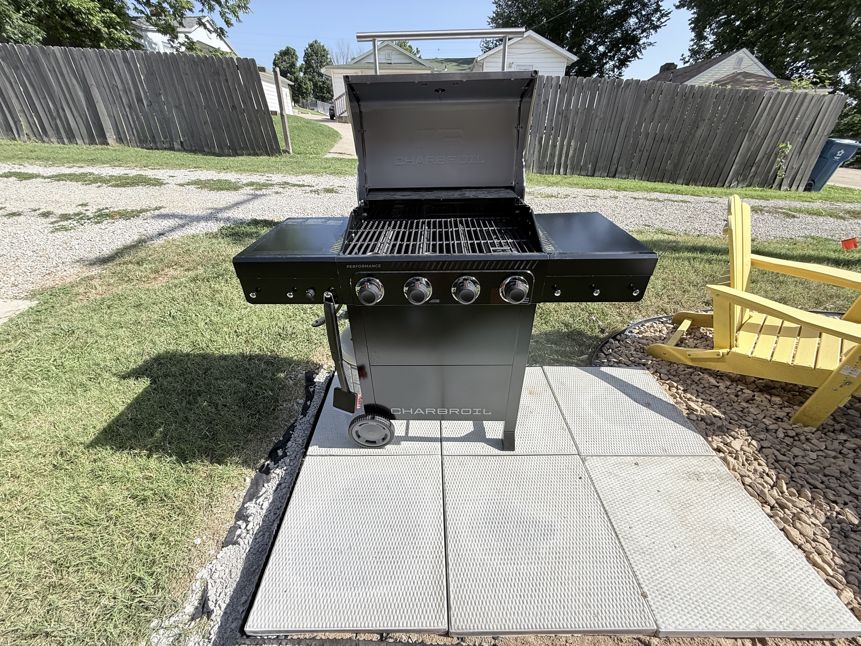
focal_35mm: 14
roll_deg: +0.9
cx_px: 430
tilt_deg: -25.1
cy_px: 323
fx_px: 348
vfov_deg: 85.7
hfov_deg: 102.1
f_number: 2.2
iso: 50
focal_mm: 2.22
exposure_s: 1/742
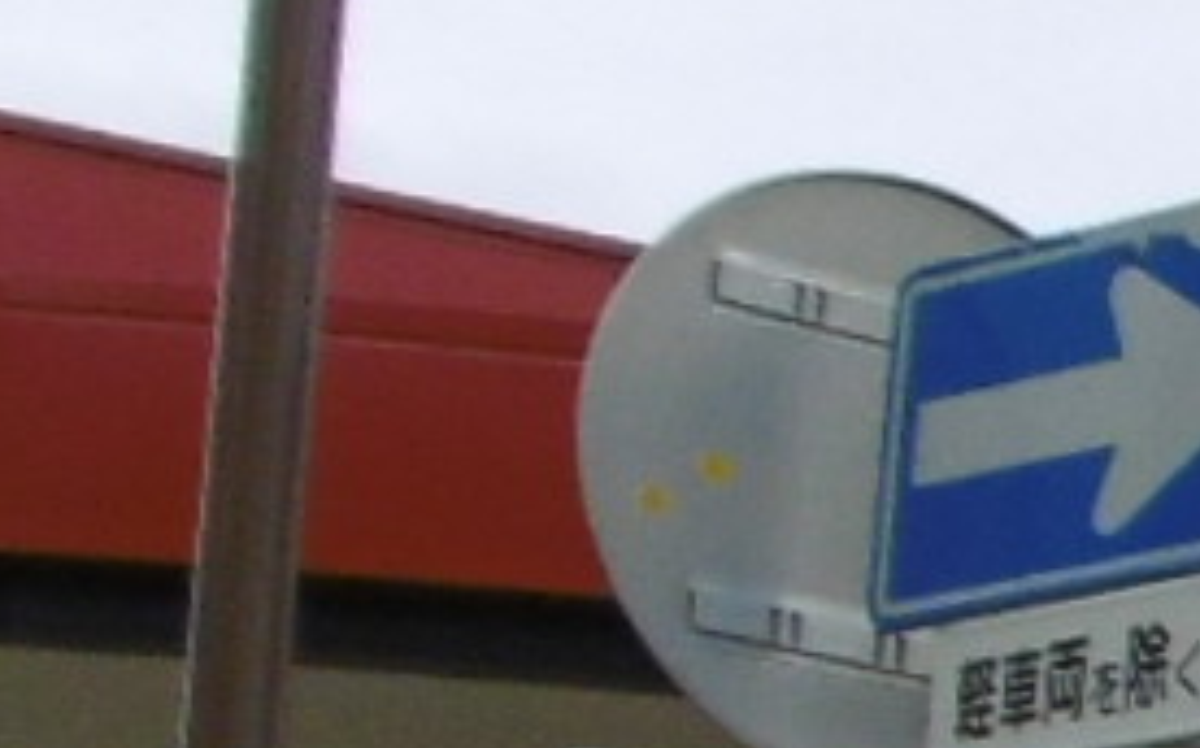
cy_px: 1370
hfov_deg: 8.6
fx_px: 6176
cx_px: 3922
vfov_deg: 6.8
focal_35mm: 189
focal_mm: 4.3
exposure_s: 1/1000
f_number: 3.1
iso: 100
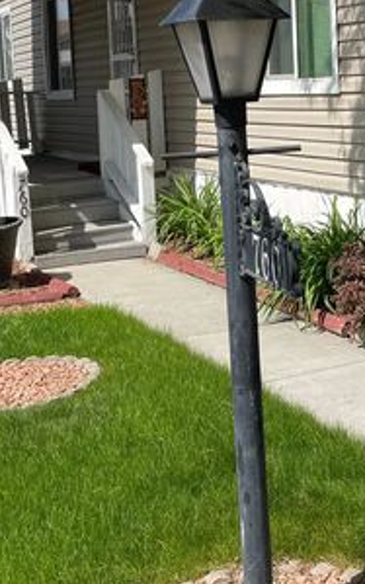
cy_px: 133
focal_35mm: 59
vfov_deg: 33.7
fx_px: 939
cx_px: 375
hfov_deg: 21.2
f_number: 1.6
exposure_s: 1/3040
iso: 32
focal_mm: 4.2
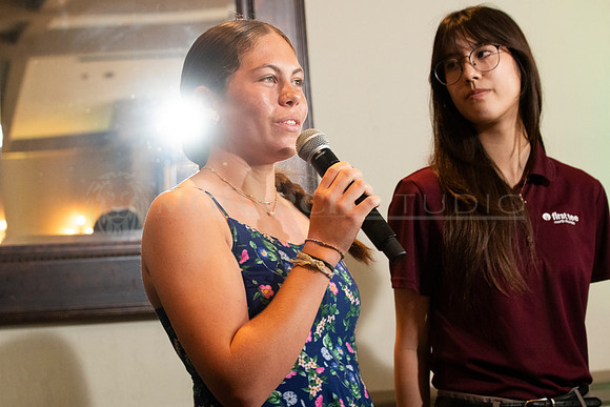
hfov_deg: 25.4
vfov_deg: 17.1
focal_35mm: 80
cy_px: 187
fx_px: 1352
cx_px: 262
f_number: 6.3
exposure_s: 1/80
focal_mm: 70
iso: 5000
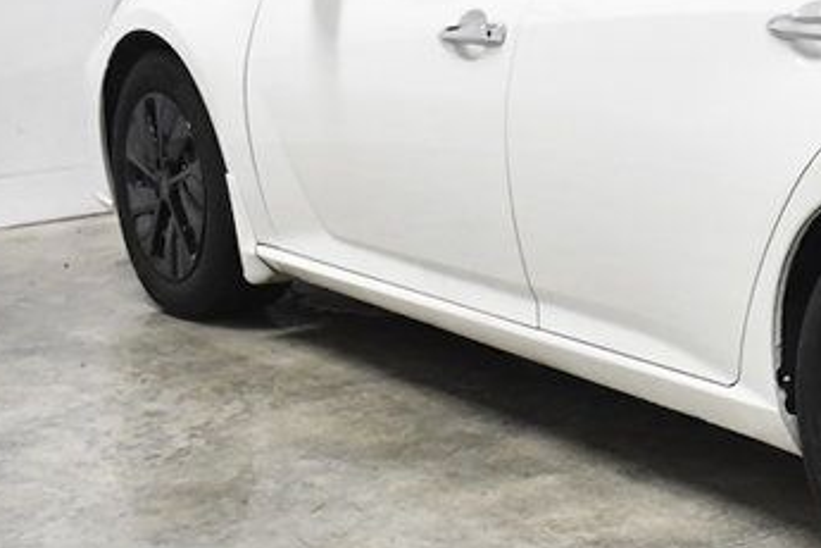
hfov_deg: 17.7
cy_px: 37
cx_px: 1109
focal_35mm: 107
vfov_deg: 12.7
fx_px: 2440
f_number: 4.5
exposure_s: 1/500
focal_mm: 24
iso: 2500
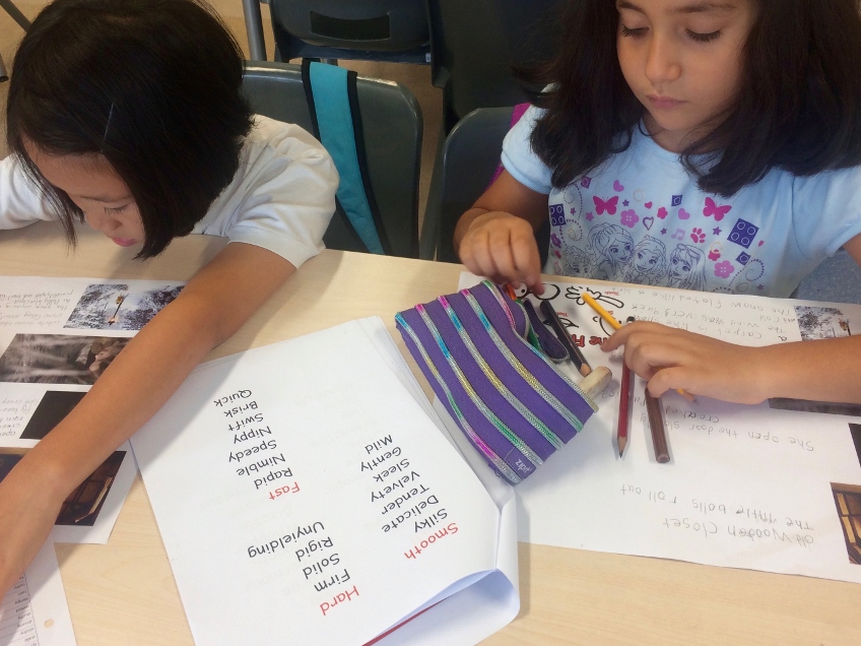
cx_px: 418
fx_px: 871
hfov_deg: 52.6
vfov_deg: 40.7
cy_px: 290
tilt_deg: -39.3
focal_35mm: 35
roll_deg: +2.4
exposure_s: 1/50
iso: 50
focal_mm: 4.15
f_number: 2.2
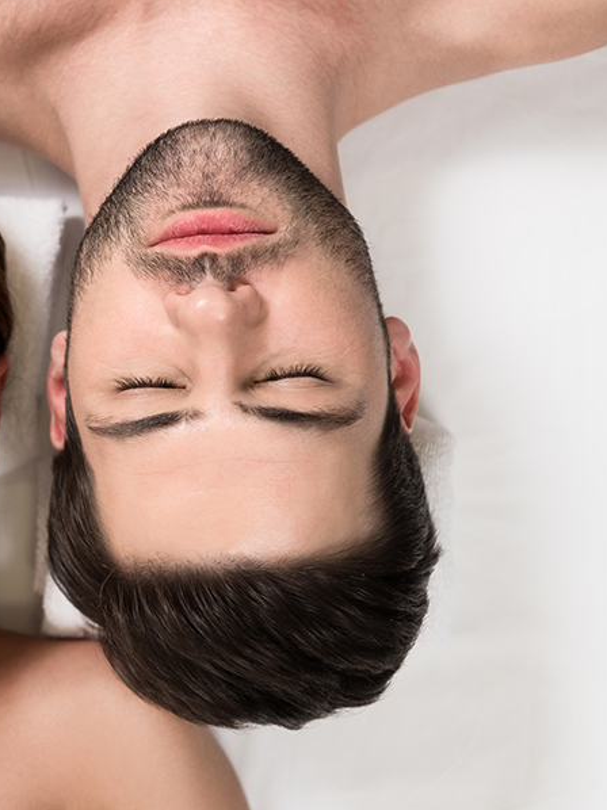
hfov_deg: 17.9
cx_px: 52
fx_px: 1895
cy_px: 405
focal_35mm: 81
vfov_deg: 24.1
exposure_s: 1/200
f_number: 4
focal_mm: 56
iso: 320
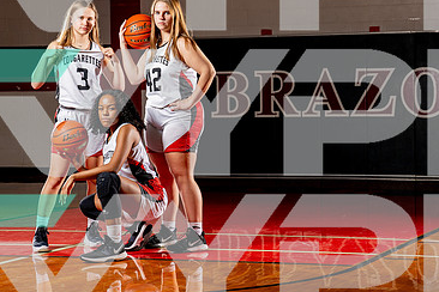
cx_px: 260
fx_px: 1353
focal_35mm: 111
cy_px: 113
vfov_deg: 12.3
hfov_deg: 18.4
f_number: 8
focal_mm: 70
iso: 100
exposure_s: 1/250
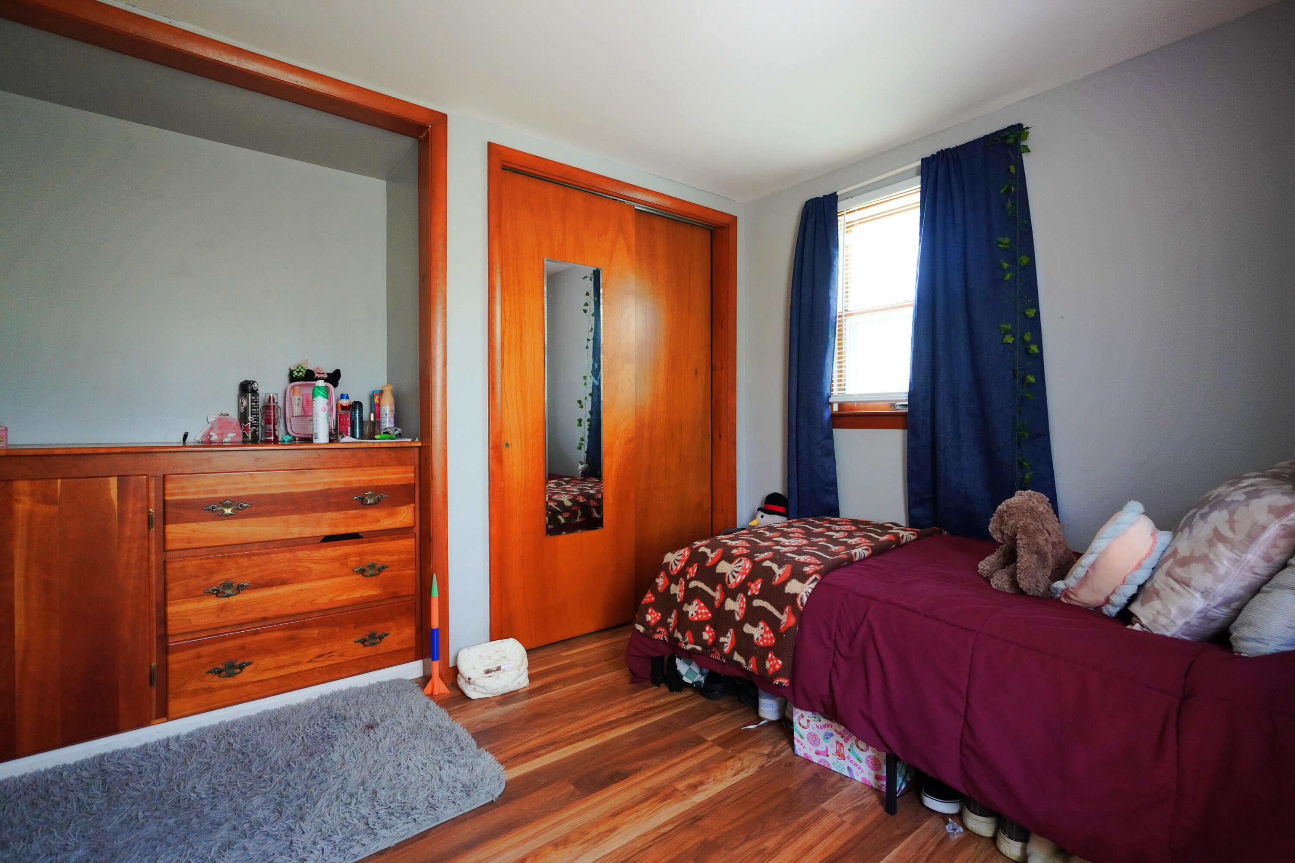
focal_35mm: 16
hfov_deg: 95.0
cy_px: 432
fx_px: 593
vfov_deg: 72.1
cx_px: 648
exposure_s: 1/160
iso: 640
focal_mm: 11
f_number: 1.8
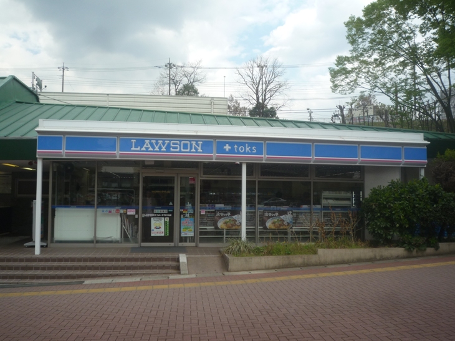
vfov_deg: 39.6
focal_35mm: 36
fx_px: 473
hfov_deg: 51.4
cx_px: 228
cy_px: 170
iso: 100
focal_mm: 6.3
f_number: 3.8
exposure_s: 1/640
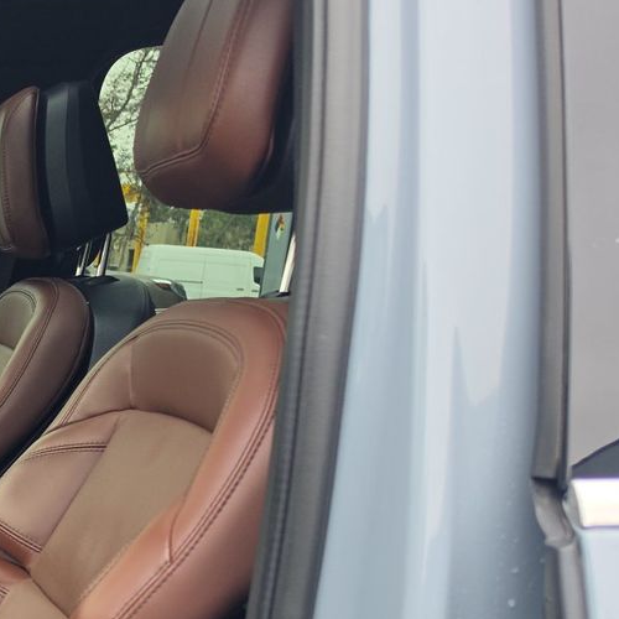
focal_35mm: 65
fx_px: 1315
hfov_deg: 21.5
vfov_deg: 26.0
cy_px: 495
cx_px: -345
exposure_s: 1/119
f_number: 1.4
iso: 12
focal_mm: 6.5
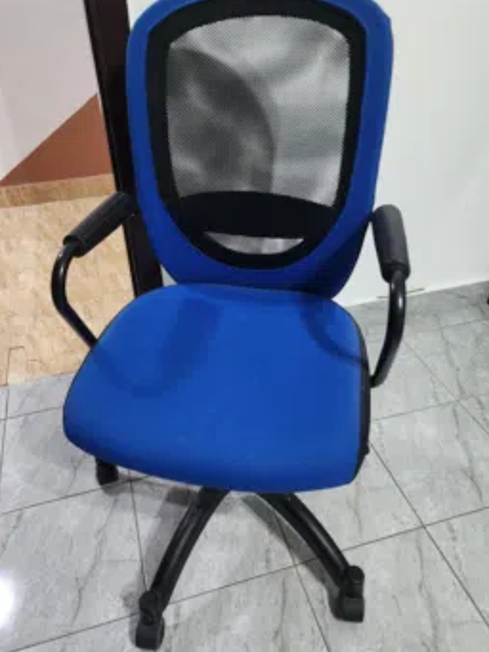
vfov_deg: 65.3
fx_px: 508
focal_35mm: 27
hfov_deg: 51.3
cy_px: 310
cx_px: 220
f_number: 1.8
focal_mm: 6.4
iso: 640
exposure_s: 1/50
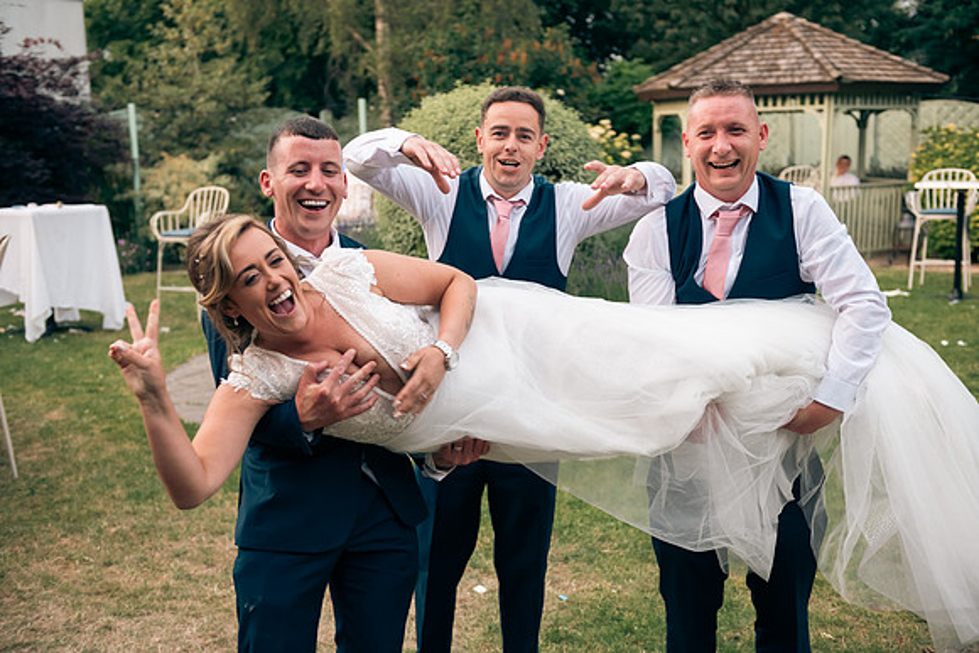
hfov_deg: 44.5
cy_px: 326
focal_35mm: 44
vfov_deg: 30.5
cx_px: 490
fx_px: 1197
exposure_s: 1/160
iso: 320
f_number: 3.5
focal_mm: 44
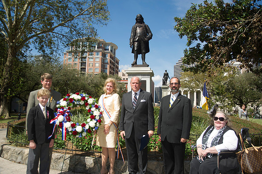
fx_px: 218
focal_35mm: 30
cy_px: 87
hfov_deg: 62.0
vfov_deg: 43.6
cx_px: 131
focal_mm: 30
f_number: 8
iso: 200
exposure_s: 1/250
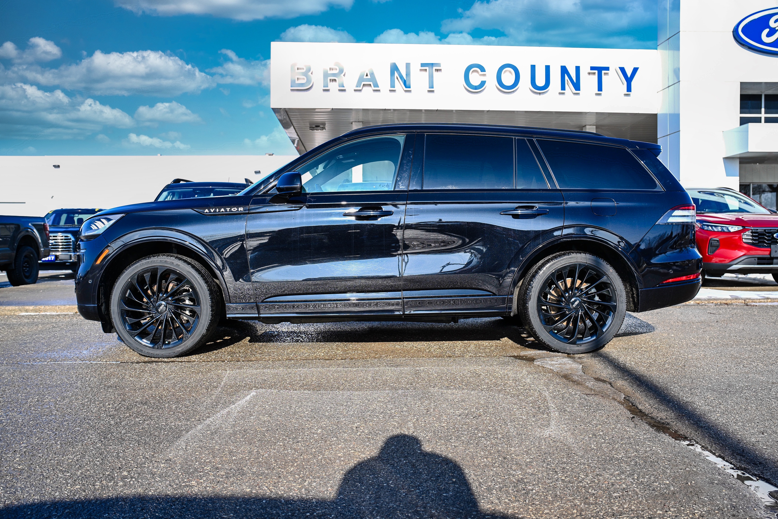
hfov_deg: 63.7
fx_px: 627
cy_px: 260
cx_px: 389
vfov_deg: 45.0
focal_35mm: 29
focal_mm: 29
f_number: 4
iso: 64
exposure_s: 1/320
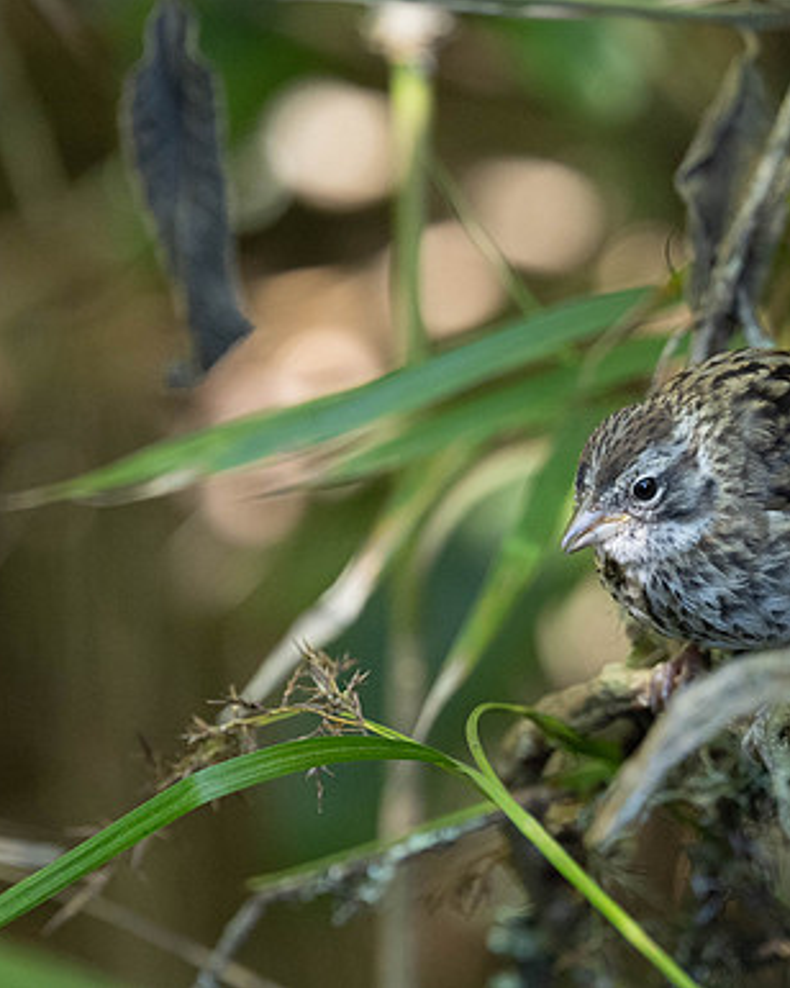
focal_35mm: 1179
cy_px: 503
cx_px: 614
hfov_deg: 1.3
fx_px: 34458
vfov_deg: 1.6
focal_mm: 400
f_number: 2.8
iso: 1000
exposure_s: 1/320
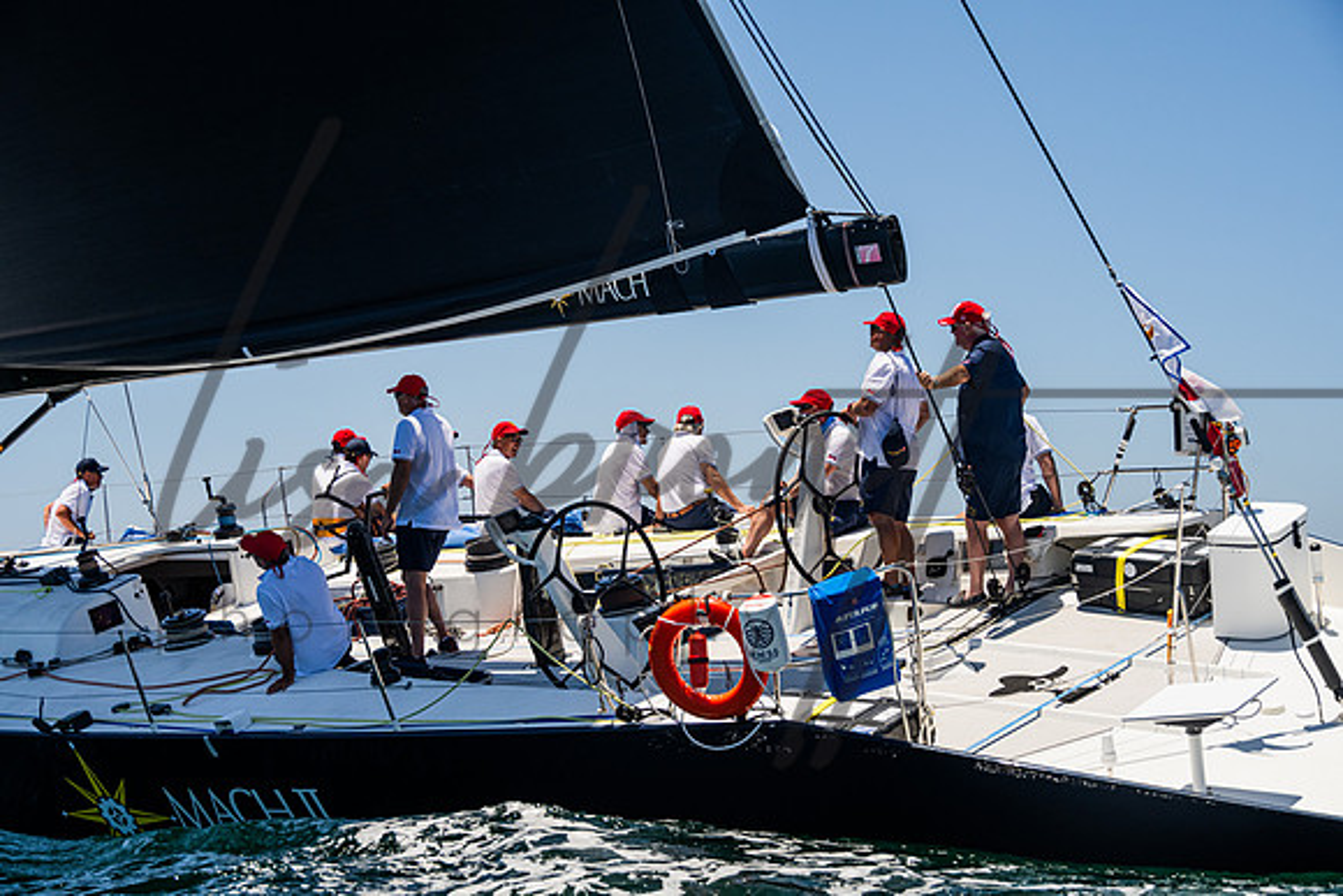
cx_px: 672
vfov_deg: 19.5
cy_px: 448
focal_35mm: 70
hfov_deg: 28.8
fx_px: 2612
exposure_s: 1/2500
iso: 500
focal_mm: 70
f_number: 8
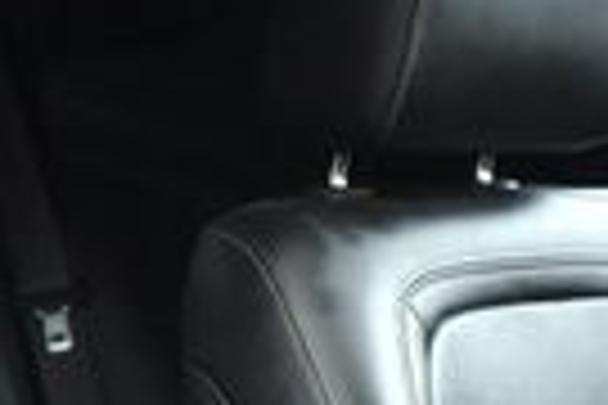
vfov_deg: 10.6
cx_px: -149
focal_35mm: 128
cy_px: 400
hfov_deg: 15.4
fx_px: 2162
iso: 800
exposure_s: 1/200
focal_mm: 18
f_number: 3.5
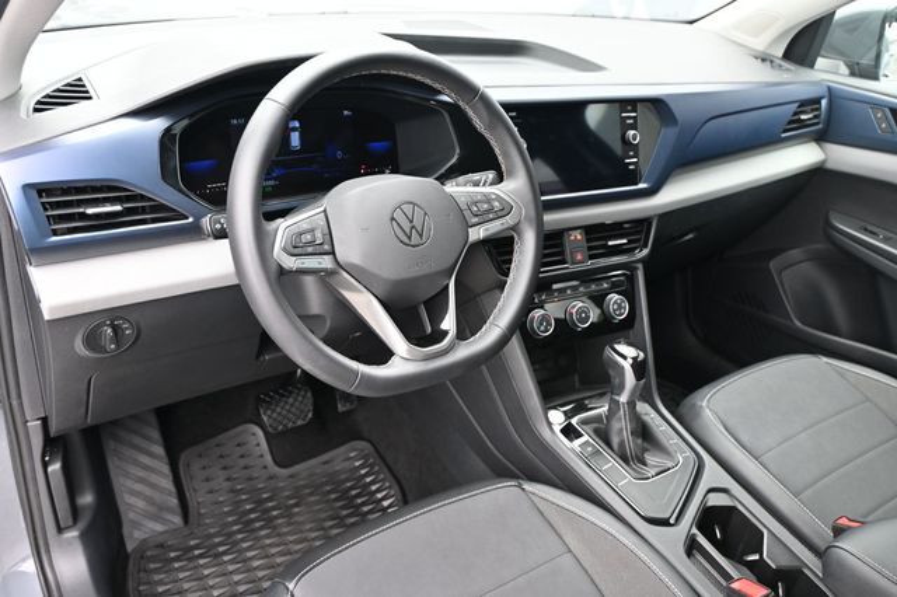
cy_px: 298
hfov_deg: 60.7
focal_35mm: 31
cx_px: 448
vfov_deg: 42.6
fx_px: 766
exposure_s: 1/125
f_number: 3.8
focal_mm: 20.5
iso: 450
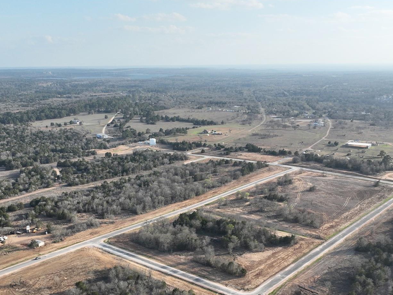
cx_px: 180
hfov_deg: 46.7
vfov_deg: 34.6
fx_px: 454
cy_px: 243
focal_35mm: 40
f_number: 2.8
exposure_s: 1/240
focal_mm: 12.29
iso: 300
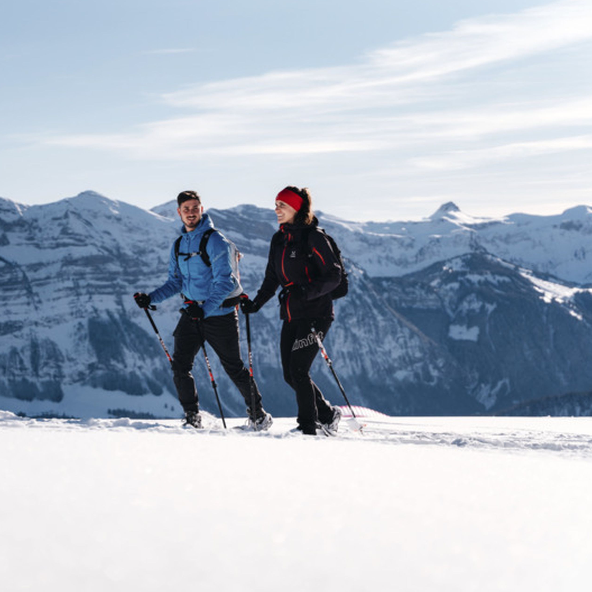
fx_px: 1304
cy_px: 293
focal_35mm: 67
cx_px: 219
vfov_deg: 25.6
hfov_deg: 25.5
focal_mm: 52.3
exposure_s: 1/5000
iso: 125
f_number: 3.2
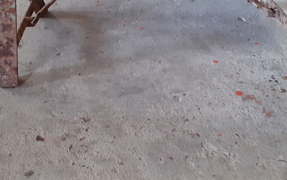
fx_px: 462
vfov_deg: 21.9
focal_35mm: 59
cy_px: 54
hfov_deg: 34.5
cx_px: 155
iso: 250
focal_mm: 3.6
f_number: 1.9
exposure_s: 1/50
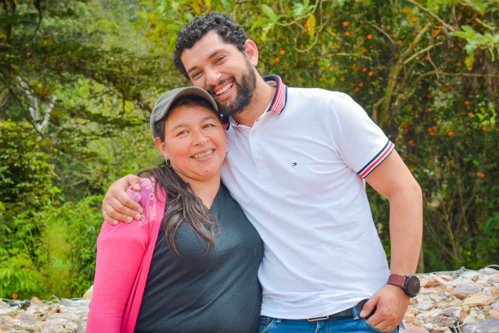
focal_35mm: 57
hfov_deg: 35.1
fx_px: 790
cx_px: 250
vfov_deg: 23.8
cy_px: 166
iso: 125
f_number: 8
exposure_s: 1/250
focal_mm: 38
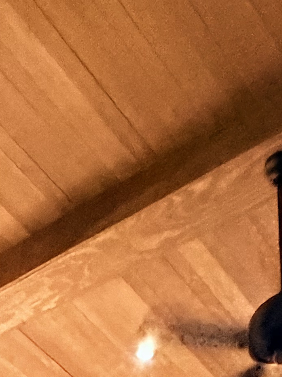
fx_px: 935
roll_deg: +1.0
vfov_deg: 12.0
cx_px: -141
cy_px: 1091
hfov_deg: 15.8
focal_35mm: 86
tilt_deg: +1.7
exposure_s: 1/60
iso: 1000
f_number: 2.2
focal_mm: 2.22
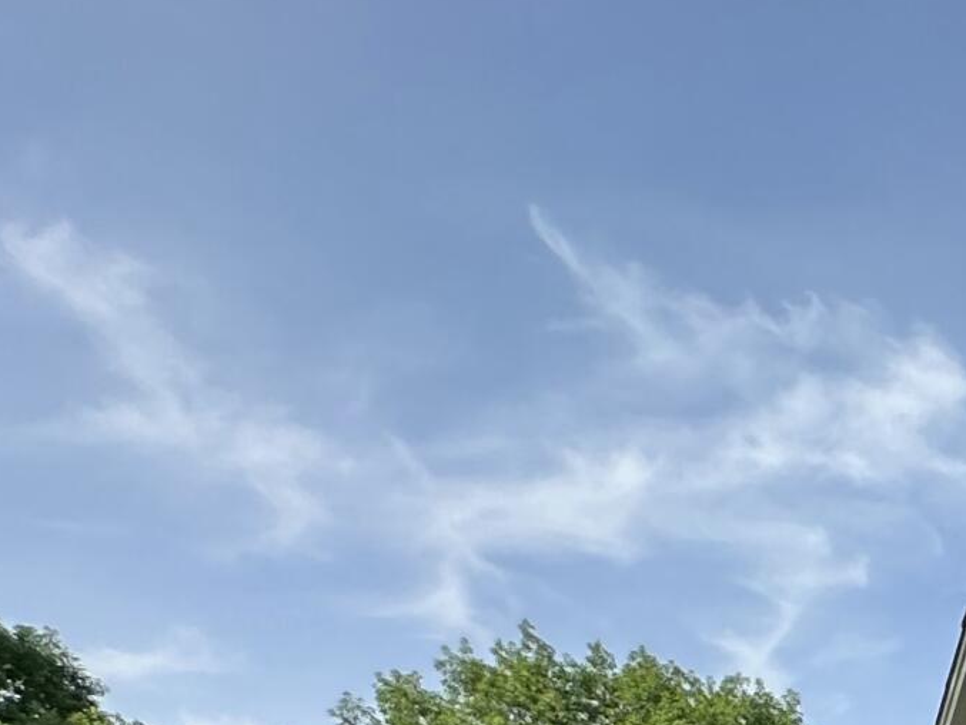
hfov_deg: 19.8
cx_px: 1858
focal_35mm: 62
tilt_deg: +2.2
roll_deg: -1.0
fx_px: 1730
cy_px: 1322
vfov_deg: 18.3
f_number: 2.2
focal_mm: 2.22
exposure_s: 1/1103
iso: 40
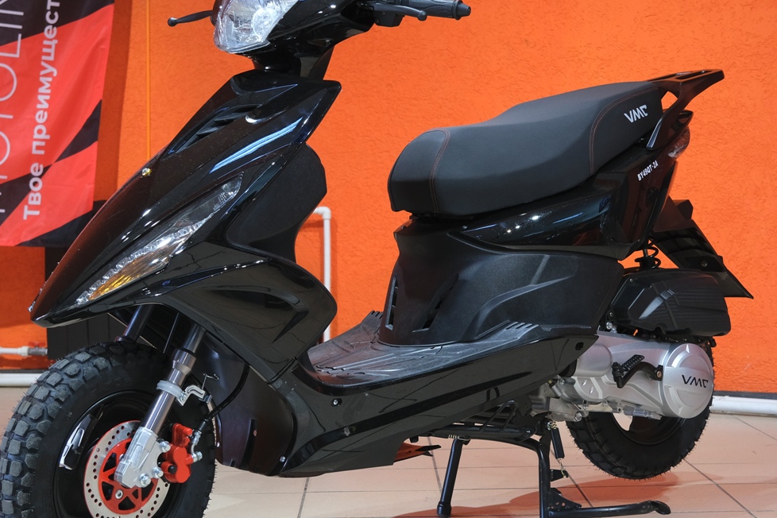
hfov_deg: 28.0
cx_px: 340
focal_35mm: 72
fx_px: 1554
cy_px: 186
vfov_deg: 18.9
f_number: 4
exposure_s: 1/60
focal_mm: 29.2
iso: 800
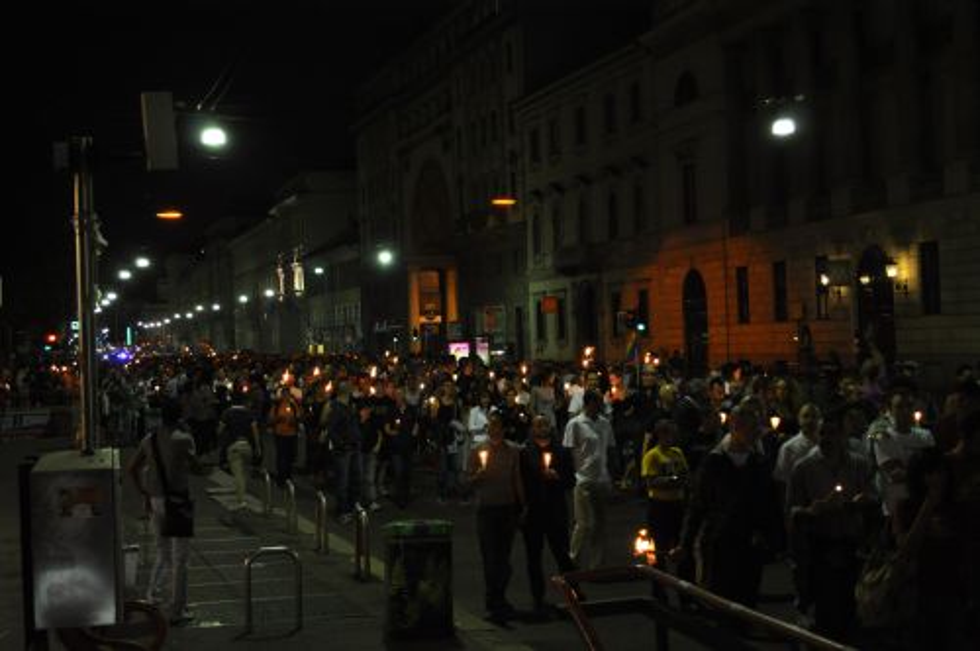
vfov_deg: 25.7
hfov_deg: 37.9
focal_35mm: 52
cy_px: 326
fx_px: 1427
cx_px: 490
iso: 1000
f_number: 5
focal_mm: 35
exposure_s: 1/30
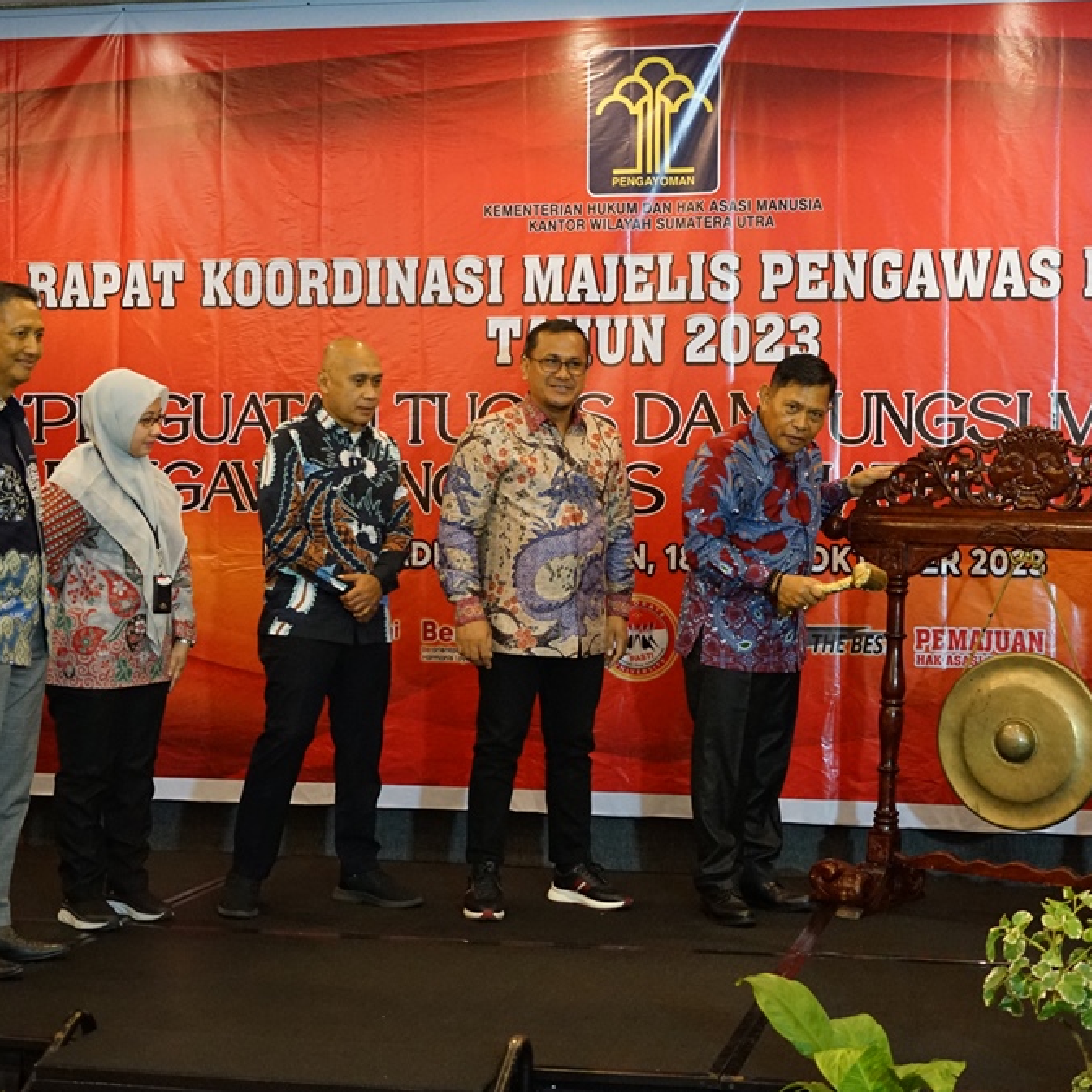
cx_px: 674
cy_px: 553
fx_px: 2034
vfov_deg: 30.0
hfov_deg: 29.9
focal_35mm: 57
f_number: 4.5
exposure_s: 1/60
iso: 5000
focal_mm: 44
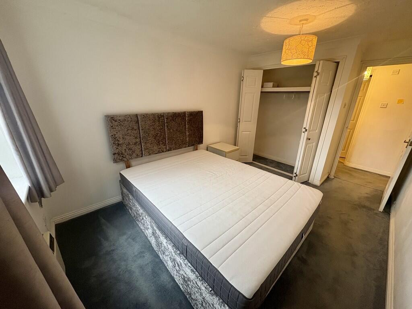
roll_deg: -0.9
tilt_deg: -20.0
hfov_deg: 102.1
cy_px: 154
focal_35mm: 14
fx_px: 167
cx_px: 206
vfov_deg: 85.7
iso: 200
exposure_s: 1/50
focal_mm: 2.22
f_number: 2.2
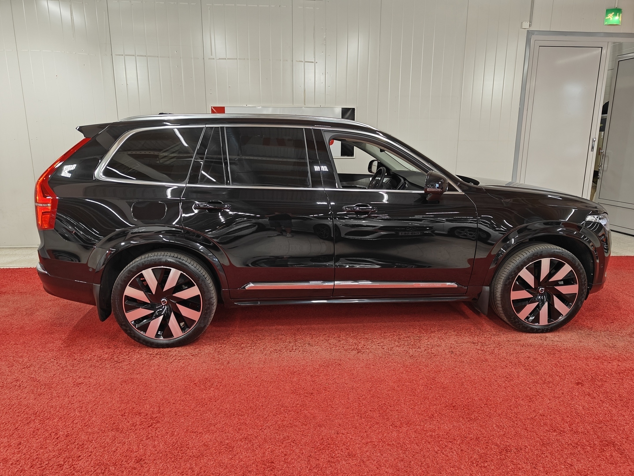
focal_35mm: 25
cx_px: 317
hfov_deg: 69.4
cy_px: 238
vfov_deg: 54.9
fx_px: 458
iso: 64
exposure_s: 1/63
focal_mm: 5.59
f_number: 1.8
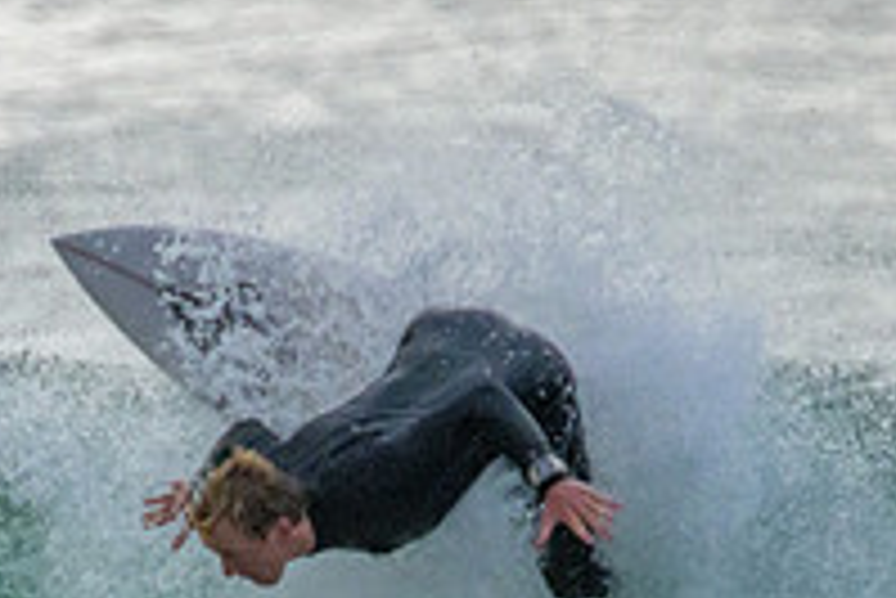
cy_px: 762
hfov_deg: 0.9
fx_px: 57982
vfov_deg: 0.6
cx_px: 153
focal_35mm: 2328
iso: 5000
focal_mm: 800
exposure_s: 1/2000
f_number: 11
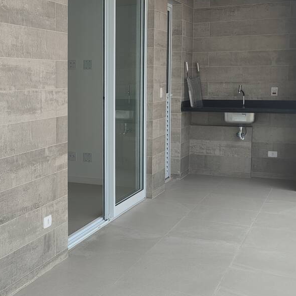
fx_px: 503
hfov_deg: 31.4
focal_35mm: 52
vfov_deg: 32.7
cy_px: 123
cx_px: 35
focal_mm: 4.68
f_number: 1.8
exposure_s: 1/354
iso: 50
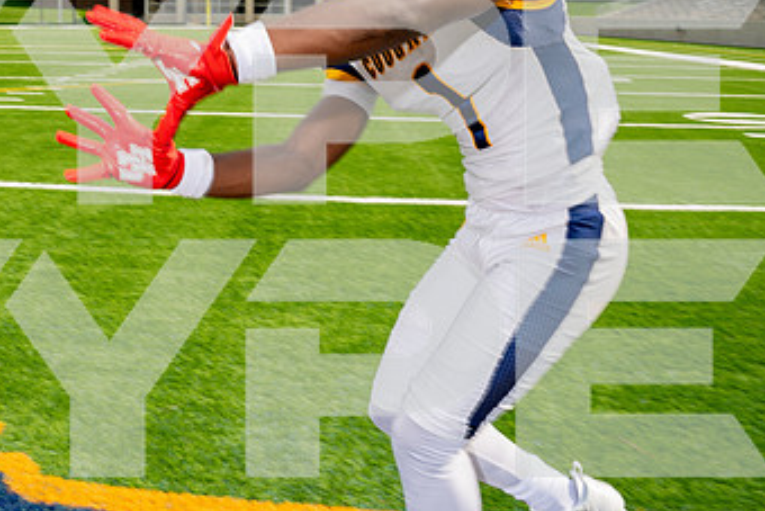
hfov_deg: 50.1
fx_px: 787
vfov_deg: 34.6
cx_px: 209
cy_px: 87
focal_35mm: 37
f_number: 8
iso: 100
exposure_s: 1/250
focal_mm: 20
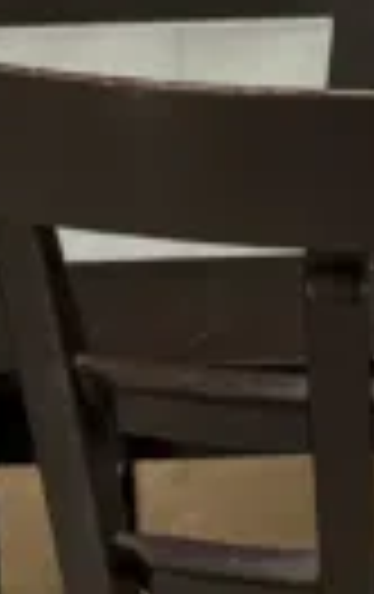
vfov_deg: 15.7
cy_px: -261
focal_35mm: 123
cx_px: 460
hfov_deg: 10.5
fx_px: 1997
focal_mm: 6.76
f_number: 1.78
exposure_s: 1/33
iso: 640
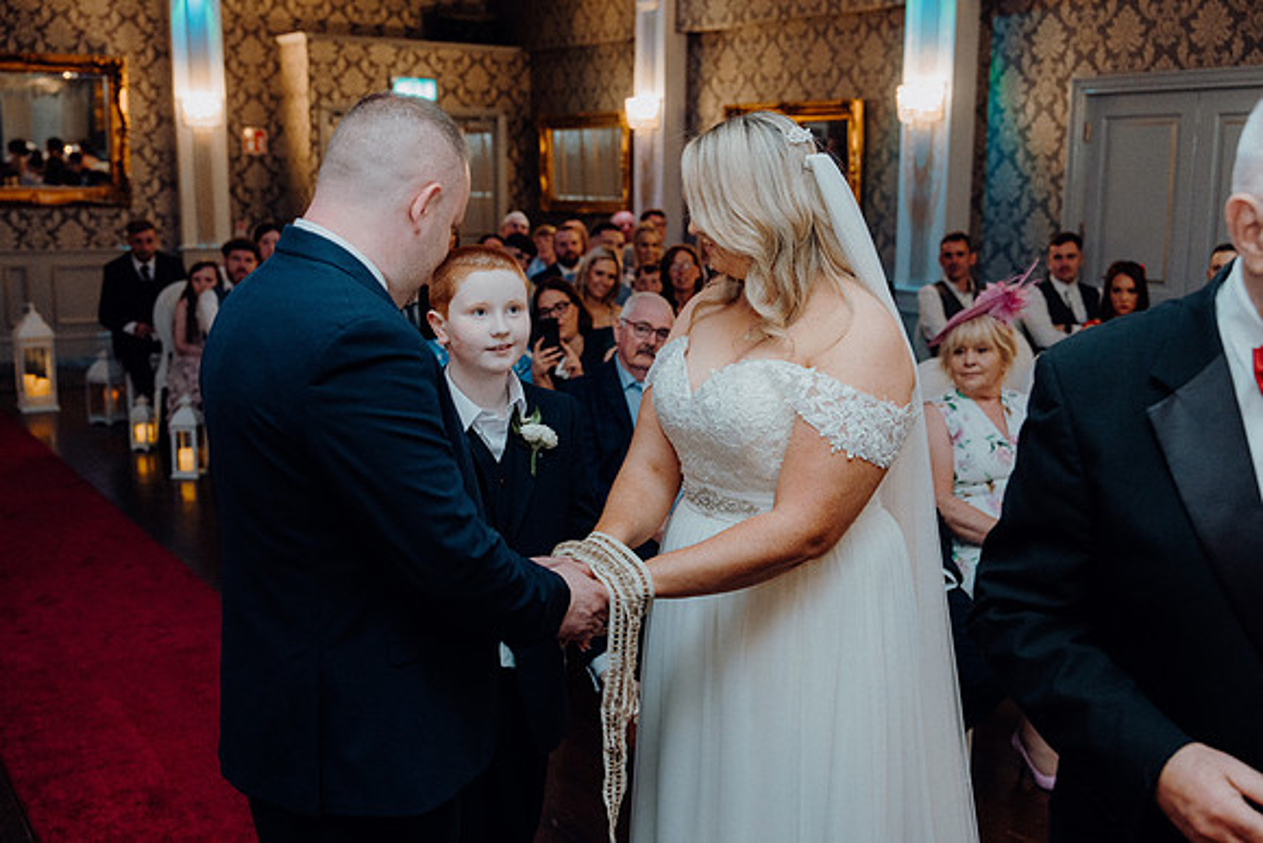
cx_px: 632
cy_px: 422
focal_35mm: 42
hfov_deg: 46.4
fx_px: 1474
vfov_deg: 31.9
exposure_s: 1/160
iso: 2500
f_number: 3.5
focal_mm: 42
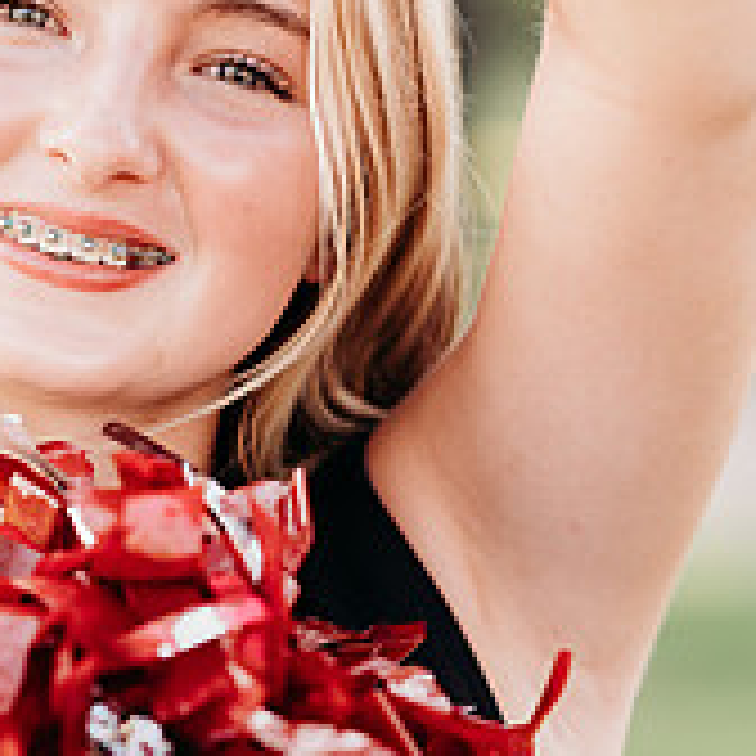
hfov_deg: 9.0
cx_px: 108
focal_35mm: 194
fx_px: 4793
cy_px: 234
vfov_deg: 9.0
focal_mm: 85
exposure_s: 1/320
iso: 200
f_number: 2.8
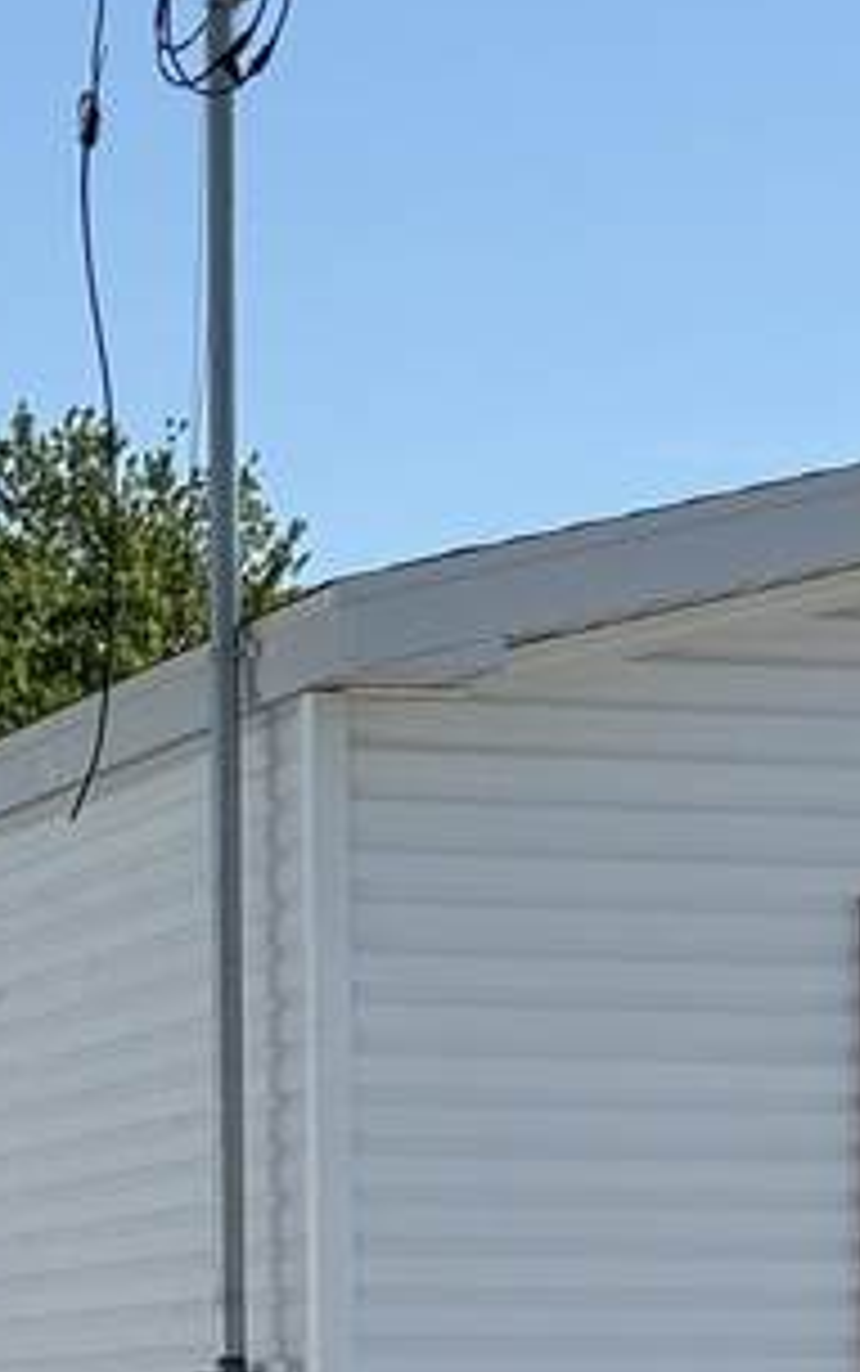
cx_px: 549
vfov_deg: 12.7
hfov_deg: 8.2
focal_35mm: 160
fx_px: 5992
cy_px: 1664
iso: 64
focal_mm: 6.76
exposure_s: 1/7143
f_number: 1.78
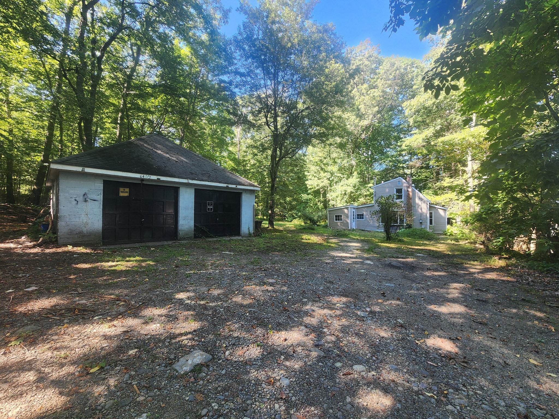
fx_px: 210
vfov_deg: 89.9
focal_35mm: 13
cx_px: 280
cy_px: 210
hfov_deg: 106.2
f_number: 2.2
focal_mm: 2.2
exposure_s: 1/120
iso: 80
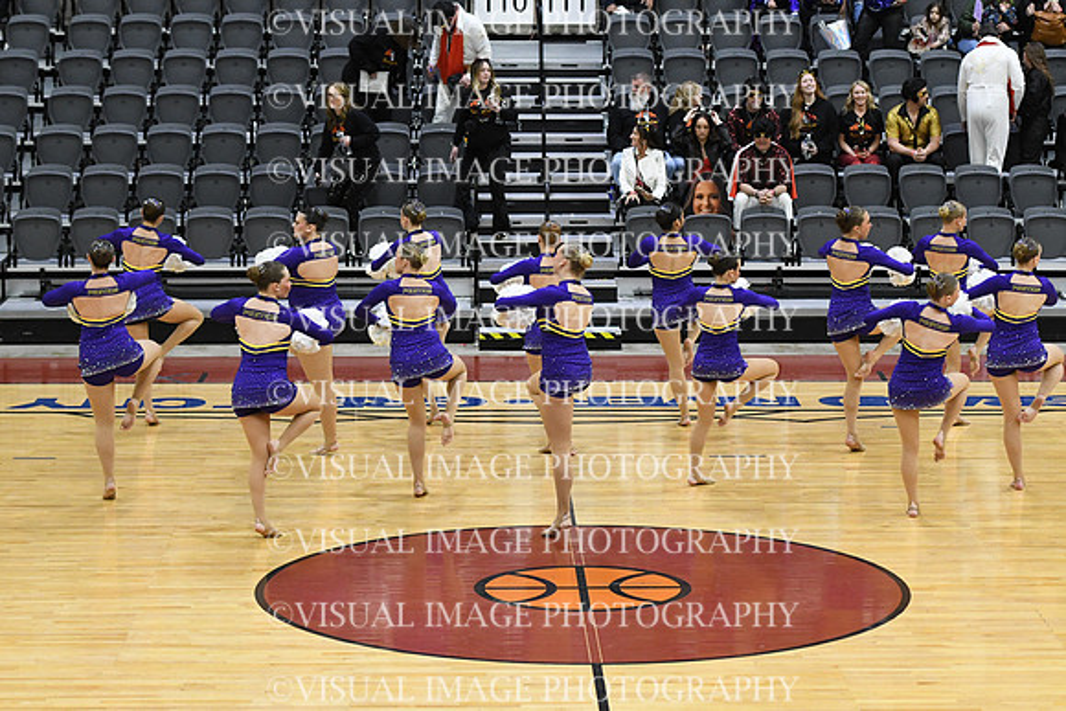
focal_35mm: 105
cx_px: 533
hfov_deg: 19.5
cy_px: 356
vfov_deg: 13.0
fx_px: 3110
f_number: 2.8
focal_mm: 70
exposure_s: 1/400
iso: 3200
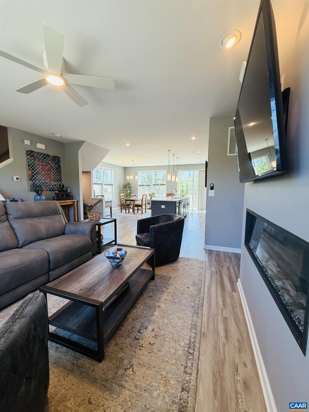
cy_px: 206
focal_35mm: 14
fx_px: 167
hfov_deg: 85.7
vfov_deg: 102.1
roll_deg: -0.9
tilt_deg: -5.0
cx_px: 154
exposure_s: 1/120
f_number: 2.2
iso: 200
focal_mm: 2.22
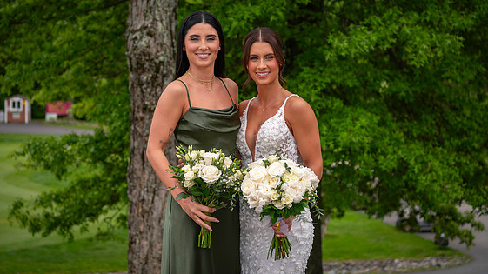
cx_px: 239
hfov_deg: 32.4
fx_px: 841
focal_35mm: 65
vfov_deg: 18.5
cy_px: 109
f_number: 4
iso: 200
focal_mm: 60
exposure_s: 1/1000
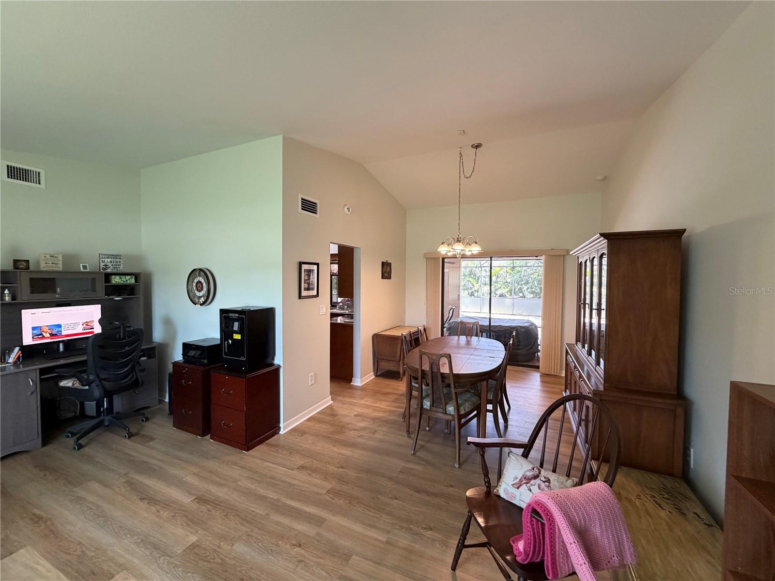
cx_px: 388
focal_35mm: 14
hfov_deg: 102.1
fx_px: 313
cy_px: 290
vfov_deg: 85.7
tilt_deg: -1.9
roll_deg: -1.3
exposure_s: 1/87
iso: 320
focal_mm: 2.22
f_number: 2.2
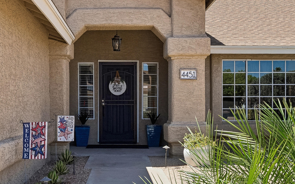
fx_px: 442
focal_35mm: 55
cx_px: 117
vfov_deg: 23.5
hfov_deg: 36.7
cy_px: 105
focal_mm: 25
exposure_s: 1/800
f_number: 8
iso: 800
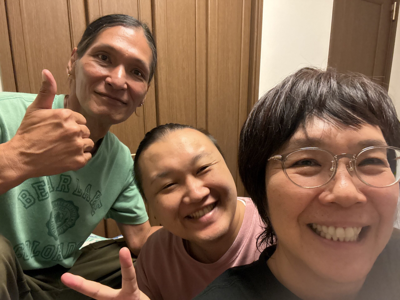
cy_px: 150
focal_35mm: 23
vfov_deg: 58.9
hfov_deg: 73.9
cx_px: 200
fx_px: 266
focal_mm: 2.69
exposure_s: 1/33
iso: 320
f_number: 1.9
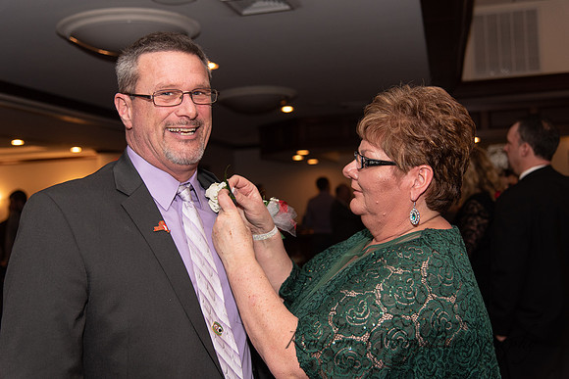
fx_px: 696
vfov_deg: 30.5
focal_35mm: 44
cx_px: 284
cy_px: 190
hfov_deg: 44.5
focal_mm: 44
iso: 800
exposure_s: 1/200
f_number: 4
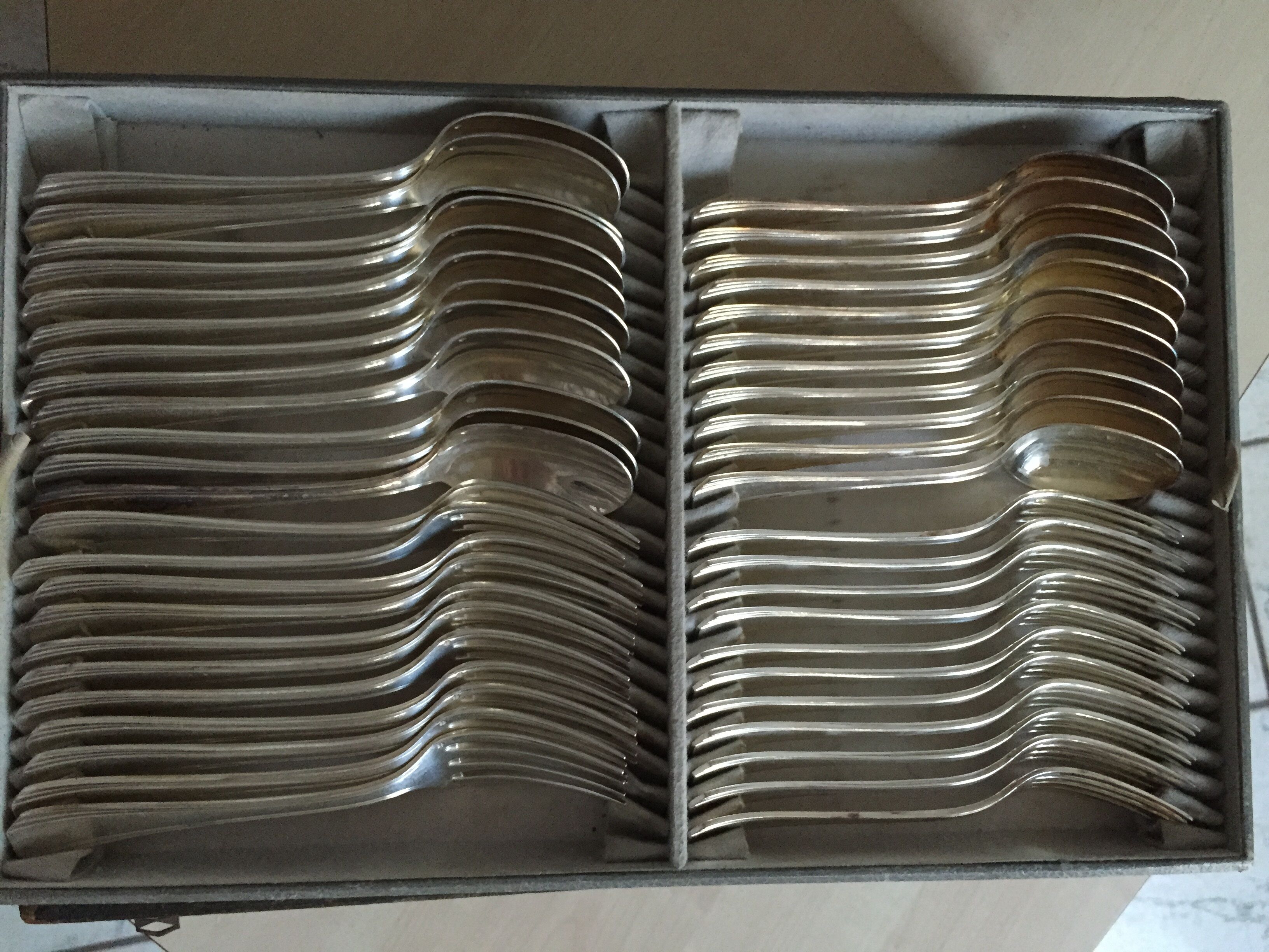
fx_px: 1063
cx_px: 634
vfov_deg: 48.2
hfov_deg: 61.7
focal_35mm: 29
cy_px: 476
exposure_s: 1/30
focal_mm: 4.15
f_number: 2.2
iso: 250
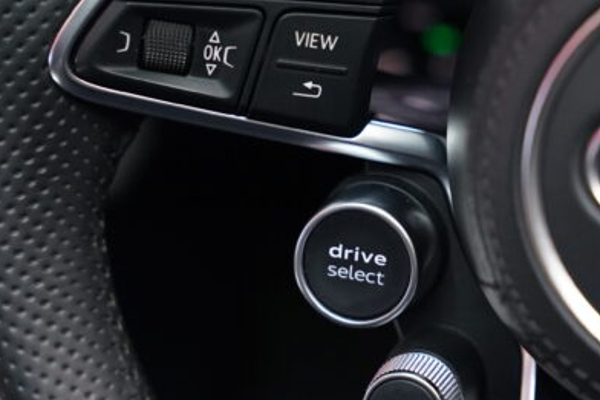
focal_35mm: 102
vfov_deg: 13.4
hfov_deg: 19.9
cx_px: 384
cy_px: 147
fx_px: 1702
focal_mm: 52.1
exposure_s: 1/80
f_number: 3.2
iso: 2000
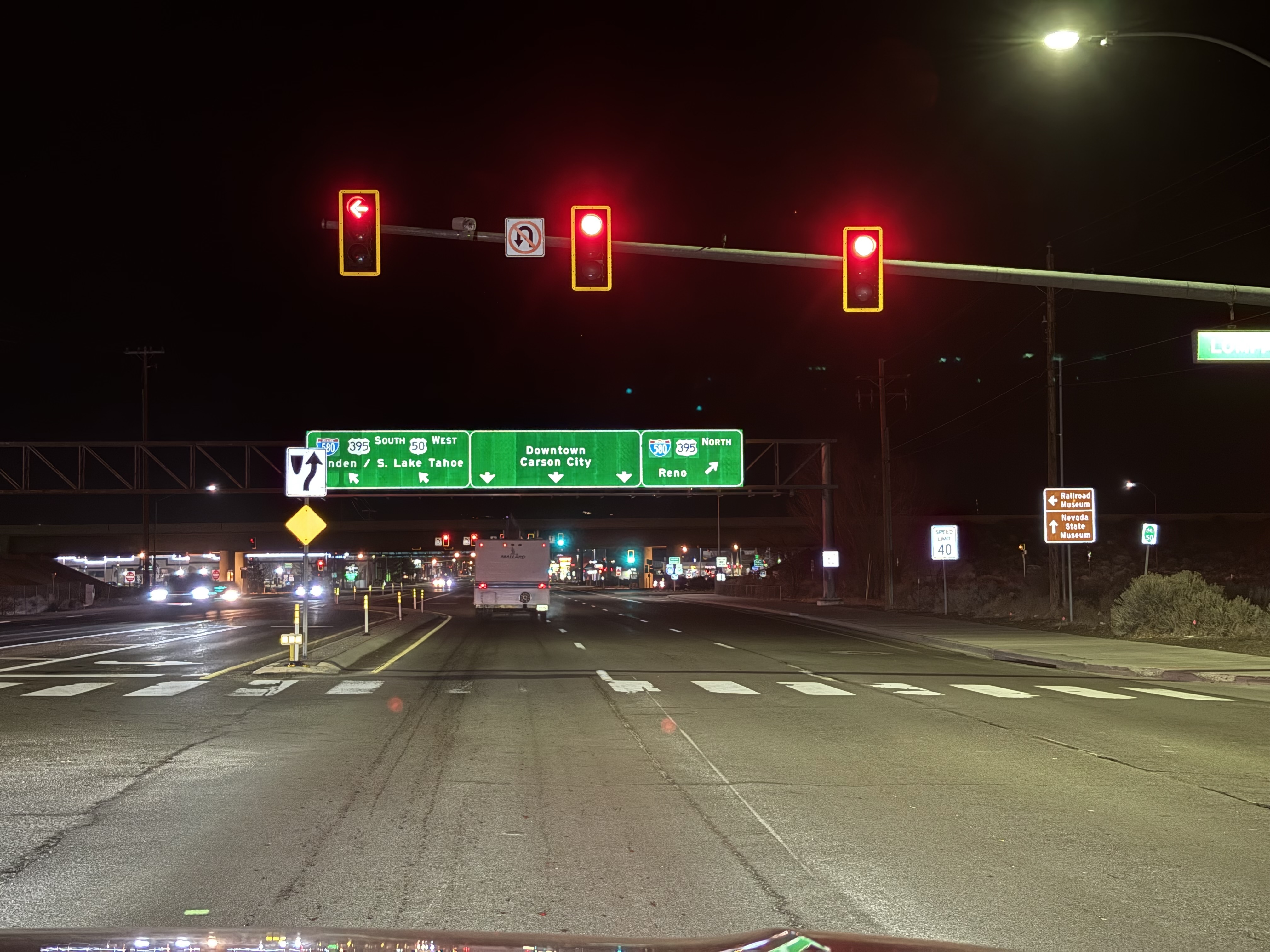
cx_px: 635
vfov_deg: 28.0
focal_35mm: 52
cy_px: 476
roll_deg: +0.2
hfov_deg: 36.8
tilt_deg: +3.3
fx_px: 1908
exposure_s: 1/6
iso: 200
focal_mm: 5.96
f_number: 1.6
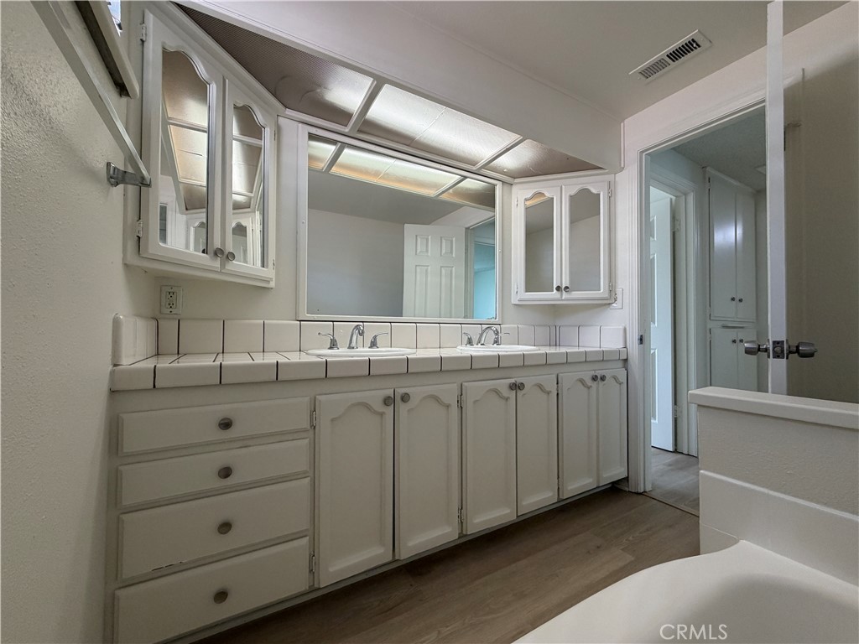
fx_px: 347
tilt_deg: +1.1
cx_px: 430
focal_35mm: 14
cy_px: 322
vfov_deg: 85.7
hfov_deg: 102.1
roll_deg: +0.0
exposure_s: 1/120
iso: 200
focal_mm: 2.22
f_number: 2.2
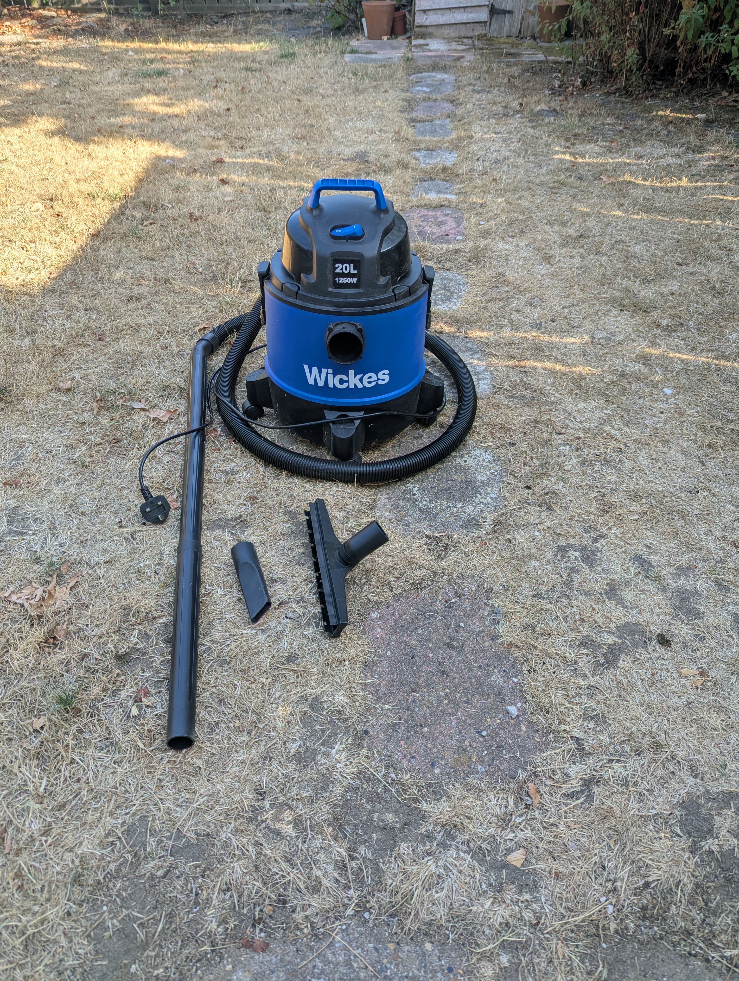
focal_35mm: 24
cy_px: 490
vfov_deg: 71.5
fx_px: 681
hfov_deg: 56.9
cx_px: 370
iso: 29
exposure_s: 1/346
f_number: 1.85
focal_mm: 6.81
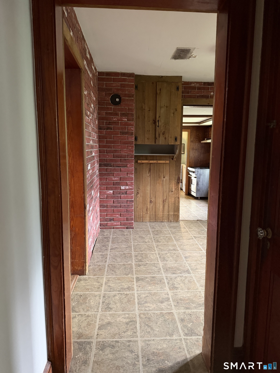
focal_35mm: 24
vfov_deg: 71.6
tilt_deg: -7.6
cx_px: 140
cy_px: 186
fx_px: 259
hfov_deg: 56.8
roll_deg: -0.3
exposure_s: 1/40
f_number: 1.78
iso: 800
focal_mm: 6.76
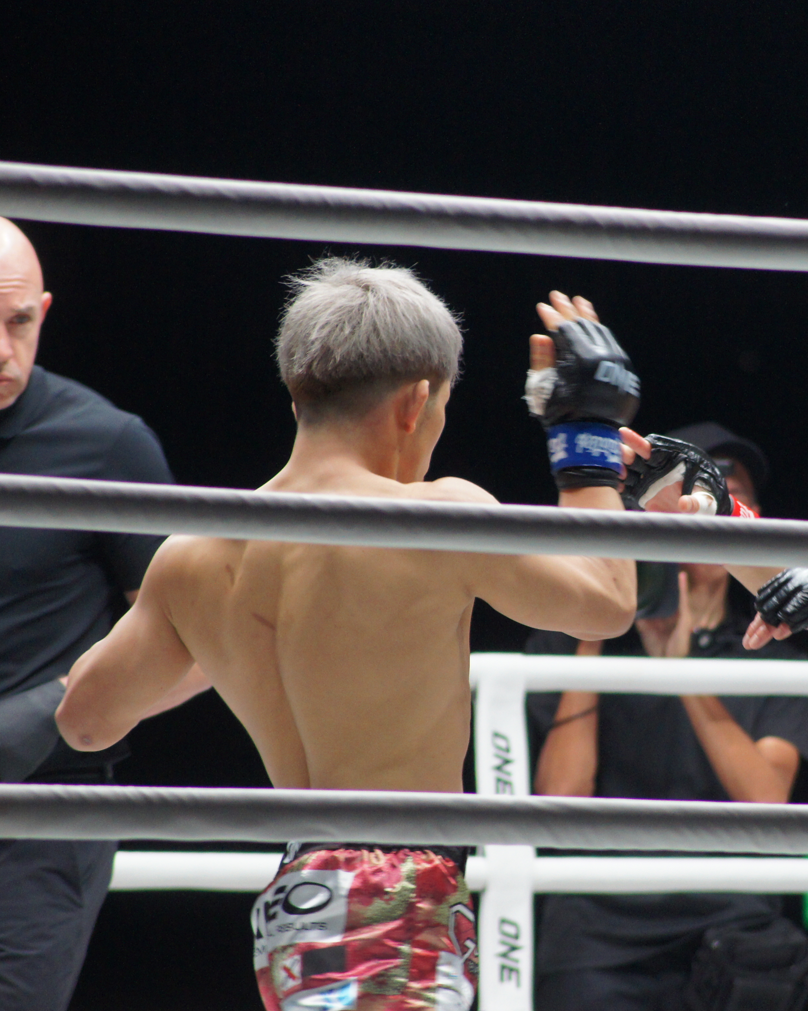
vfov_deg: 4.6
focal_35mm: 424
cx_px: 654
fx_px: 12676
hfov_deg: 3.6
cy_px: 505
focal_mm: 200
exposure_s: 1/320
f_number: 5.6
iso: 1000
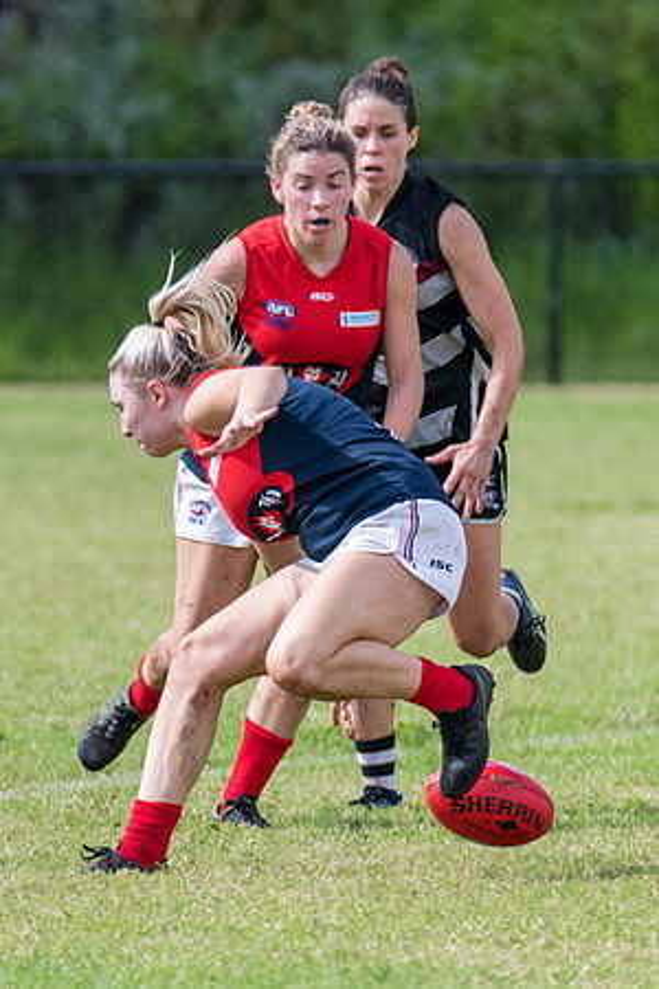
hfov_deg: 1.2
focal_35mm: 1171
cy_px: 656
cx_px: 114
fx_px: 32163
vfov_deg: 1.8
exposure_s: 1/1600
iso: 800
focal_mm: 550
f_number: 6.3
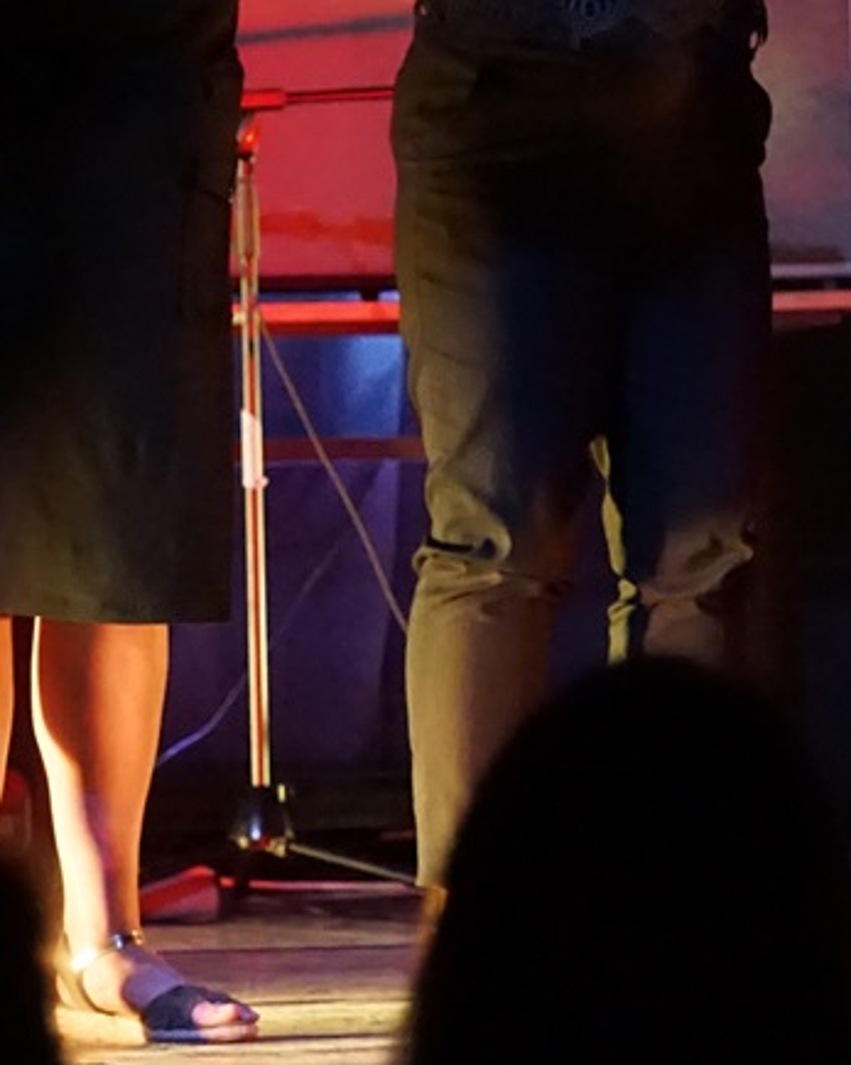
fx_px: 13070
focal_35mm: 415
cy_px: 47
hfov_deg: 3.7
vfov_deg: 4.7
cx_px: 392
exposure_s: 1/80
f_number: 6.3
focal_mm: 128
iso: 8000
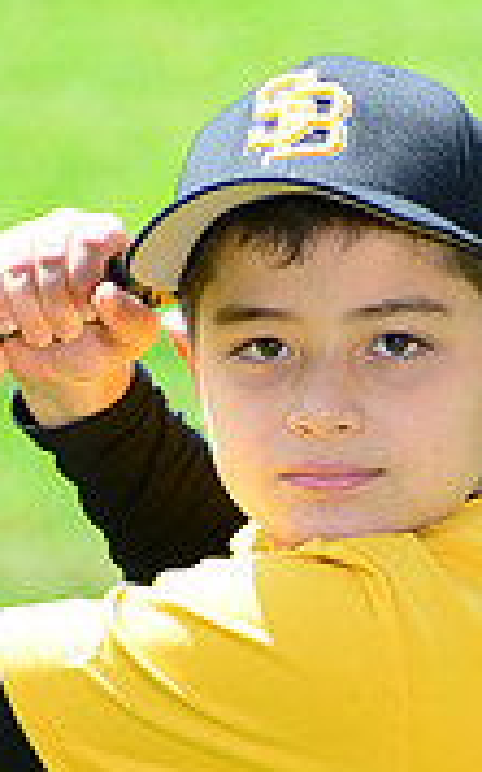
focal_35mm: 564
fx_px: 11873
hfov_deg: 2.3
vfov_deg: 3.7
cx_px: 489
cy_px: 1002
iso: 200
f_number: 8
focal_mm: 170
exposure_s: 1/200
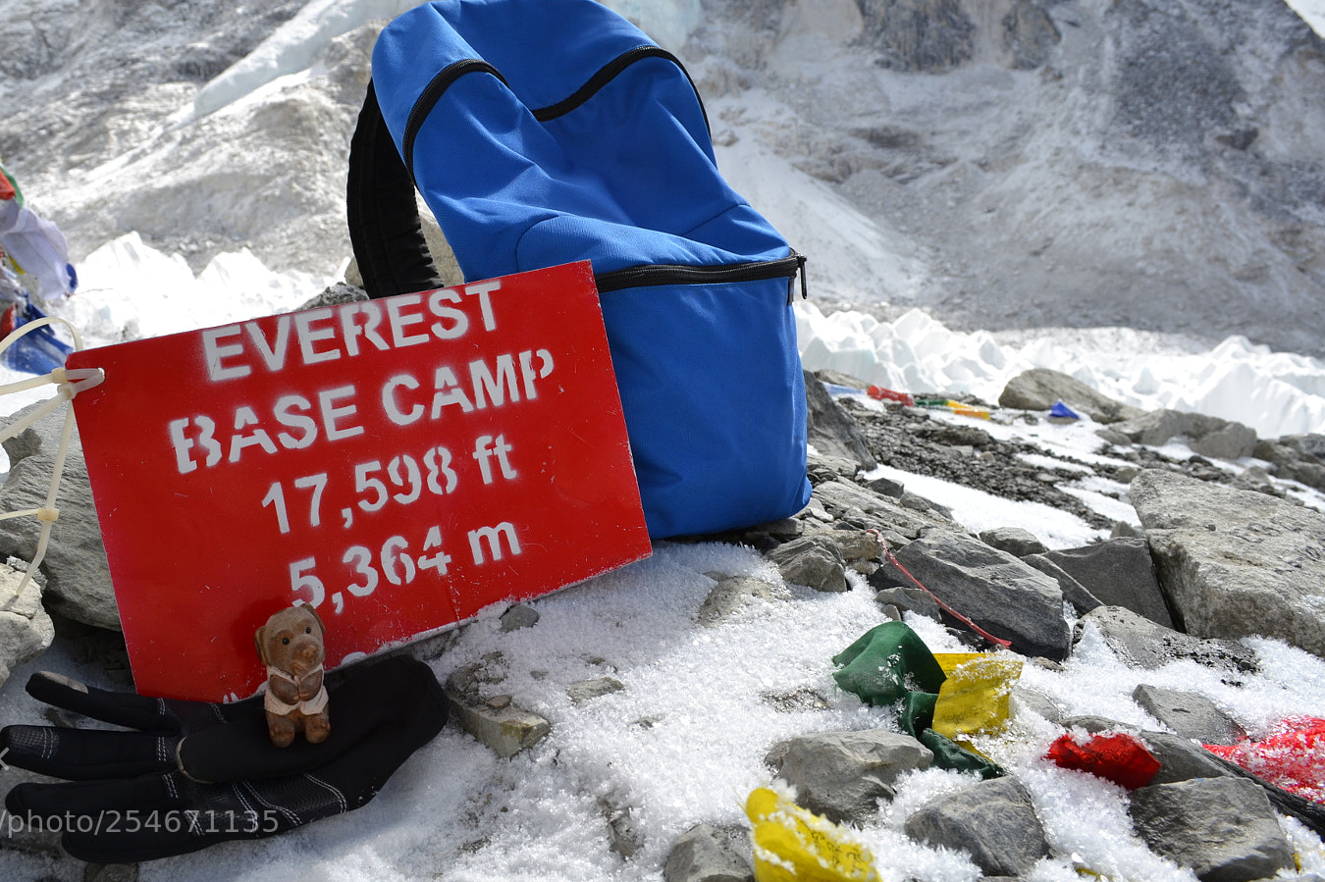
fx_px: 1177
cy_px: 376
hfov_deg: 58.4
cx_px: 551
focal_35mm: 32
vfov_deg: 41.0
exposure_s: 1/250
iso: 100
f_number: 8
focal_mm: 18
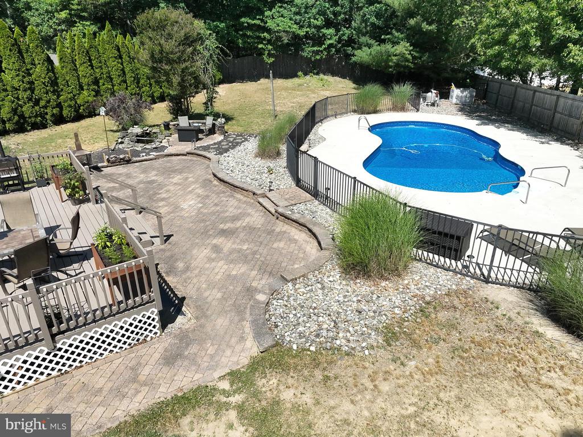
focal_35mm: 24
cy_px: 218
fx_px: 404
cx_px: 292
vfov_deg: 56.8
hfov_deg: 71.6
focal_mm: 12.29
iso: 1600
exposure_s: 1/5000
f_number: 5.6
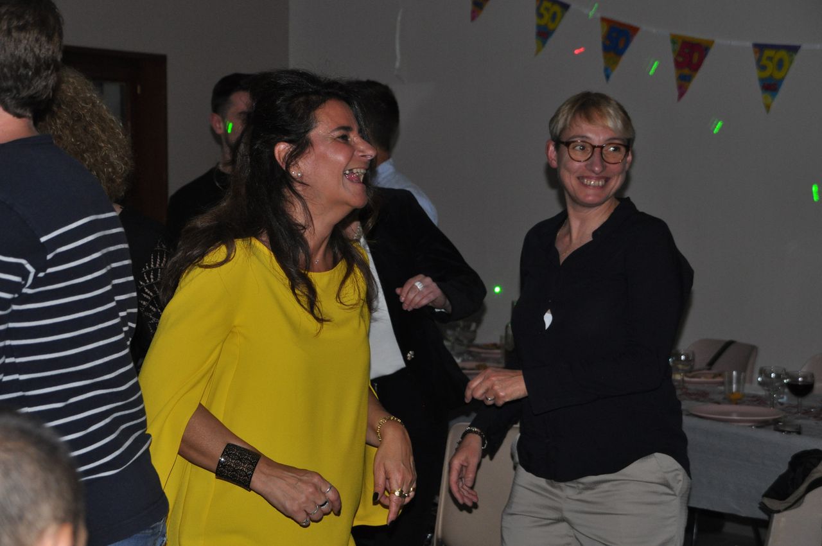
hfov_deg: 22.6
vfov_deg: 15.1
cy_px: 273
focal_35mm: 90
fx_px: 2052
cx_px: 411
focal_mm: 60
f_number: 5
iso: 800
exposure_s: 1/60
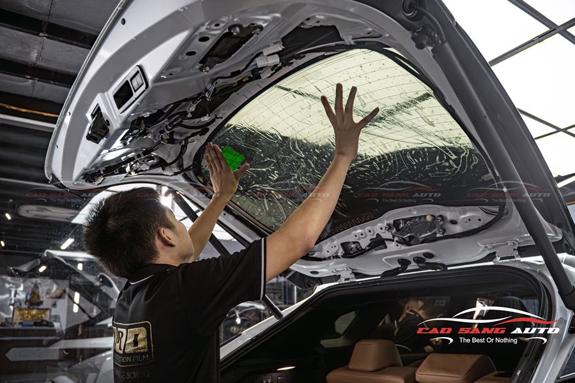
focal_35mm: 27
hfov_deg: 67.4
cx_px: 288
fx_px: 431
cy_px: 192
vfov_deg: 47.9
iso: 640
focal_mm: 18
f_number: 3.2
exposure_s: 1/250
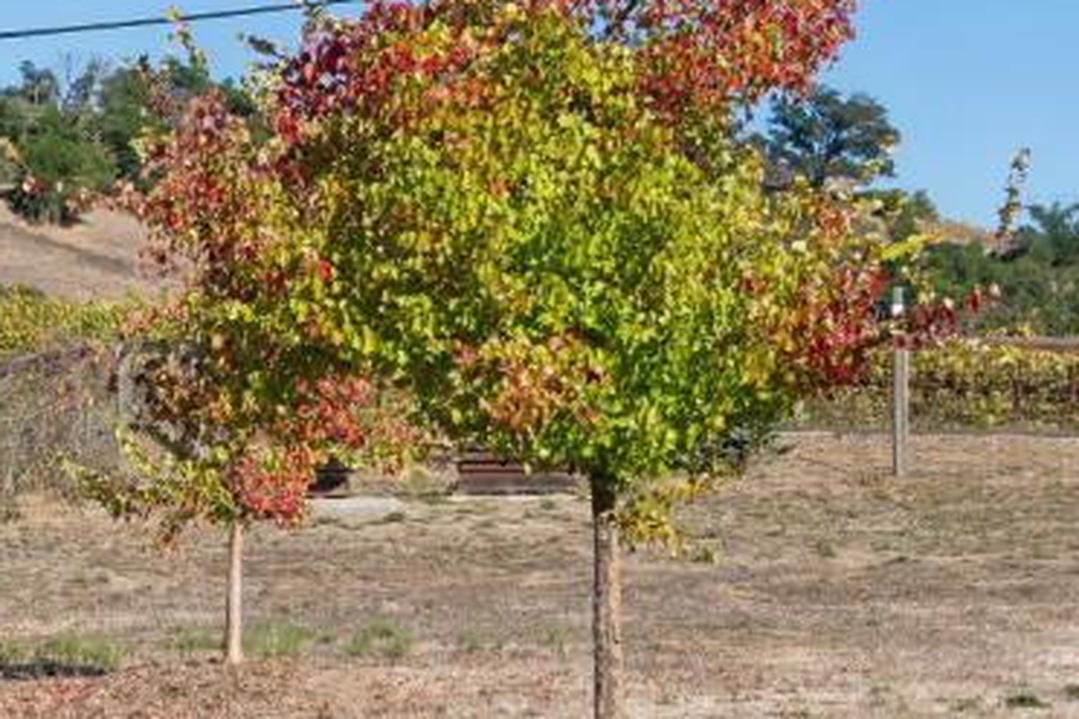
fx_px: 3866
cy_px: 386
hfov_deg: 14.0
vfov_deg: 10.6
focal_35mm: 129
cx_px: -922
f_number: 16
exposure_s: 1/320
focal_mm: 32
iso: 320
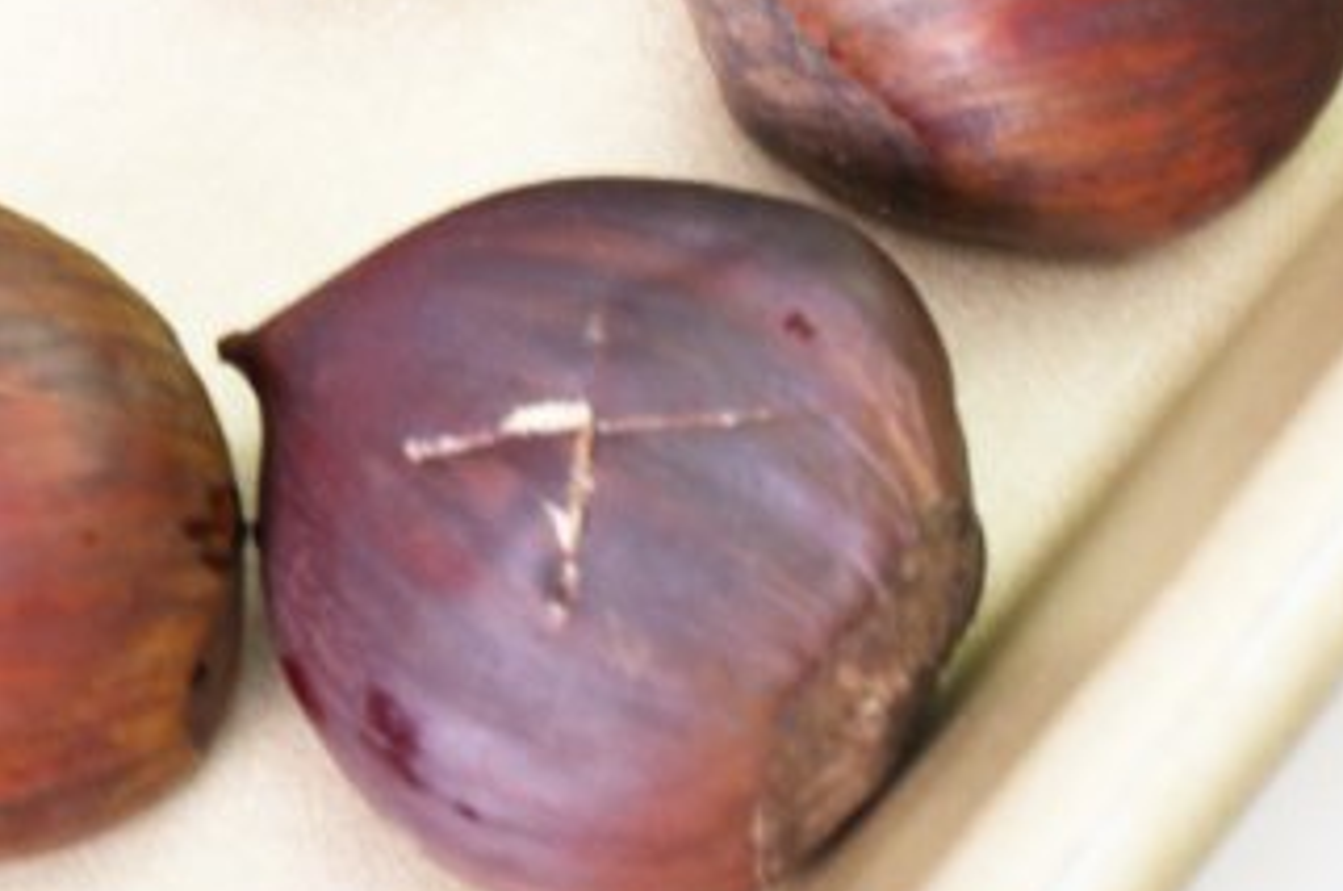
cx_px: -845
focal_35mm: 262
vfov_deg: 5.2
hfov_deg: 7.7
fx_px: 9759
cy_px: -525
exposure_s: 1.6
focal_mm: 70
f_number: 10
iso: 400
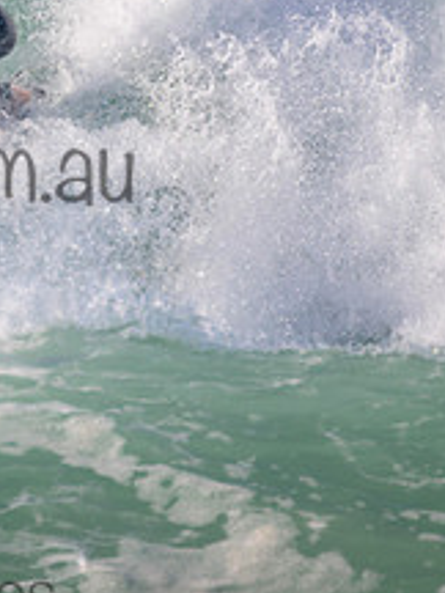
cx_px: -157
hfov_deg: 0.7
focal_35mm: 2069
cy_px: 139
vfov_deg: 1.0
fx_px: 35464
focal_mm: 800
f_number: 11
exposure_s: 1/2000
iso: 1100
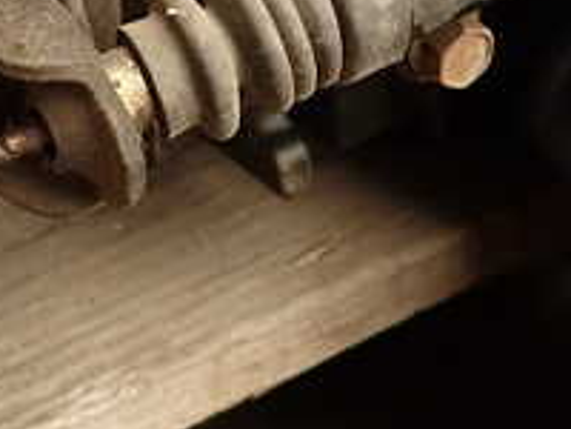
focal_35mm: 75
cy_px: -134
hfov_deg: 26.0
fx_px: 1237
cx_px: 288
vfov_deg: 18.3
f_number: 2
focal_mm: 4.5
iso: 100
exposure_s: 1/80
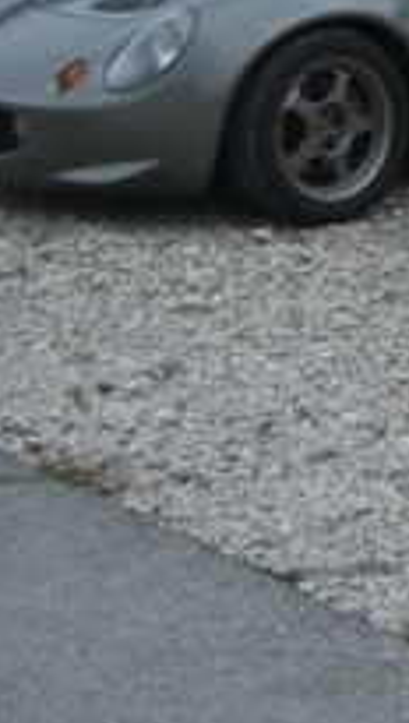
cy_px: -11
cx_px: 836
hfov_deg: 8.9
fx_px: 2476
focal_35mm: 129
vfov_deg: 16.3
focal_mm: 6.2
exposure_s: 1/400
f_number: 4.3
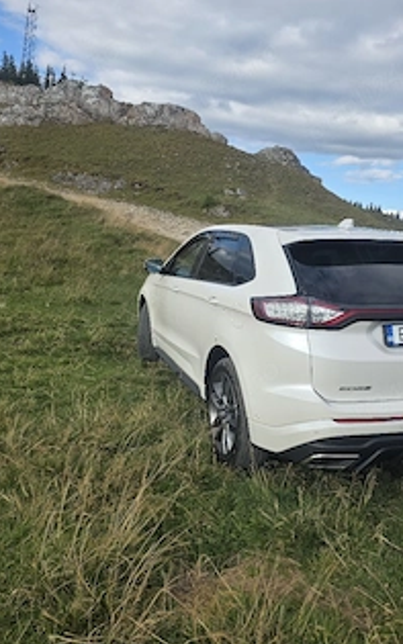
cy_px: 276
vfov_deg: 61.0
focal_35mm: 31
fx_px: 545
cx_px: 254
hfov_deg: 40.3
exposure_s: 1/3333
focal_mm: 6.25
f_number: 1.7
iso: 80
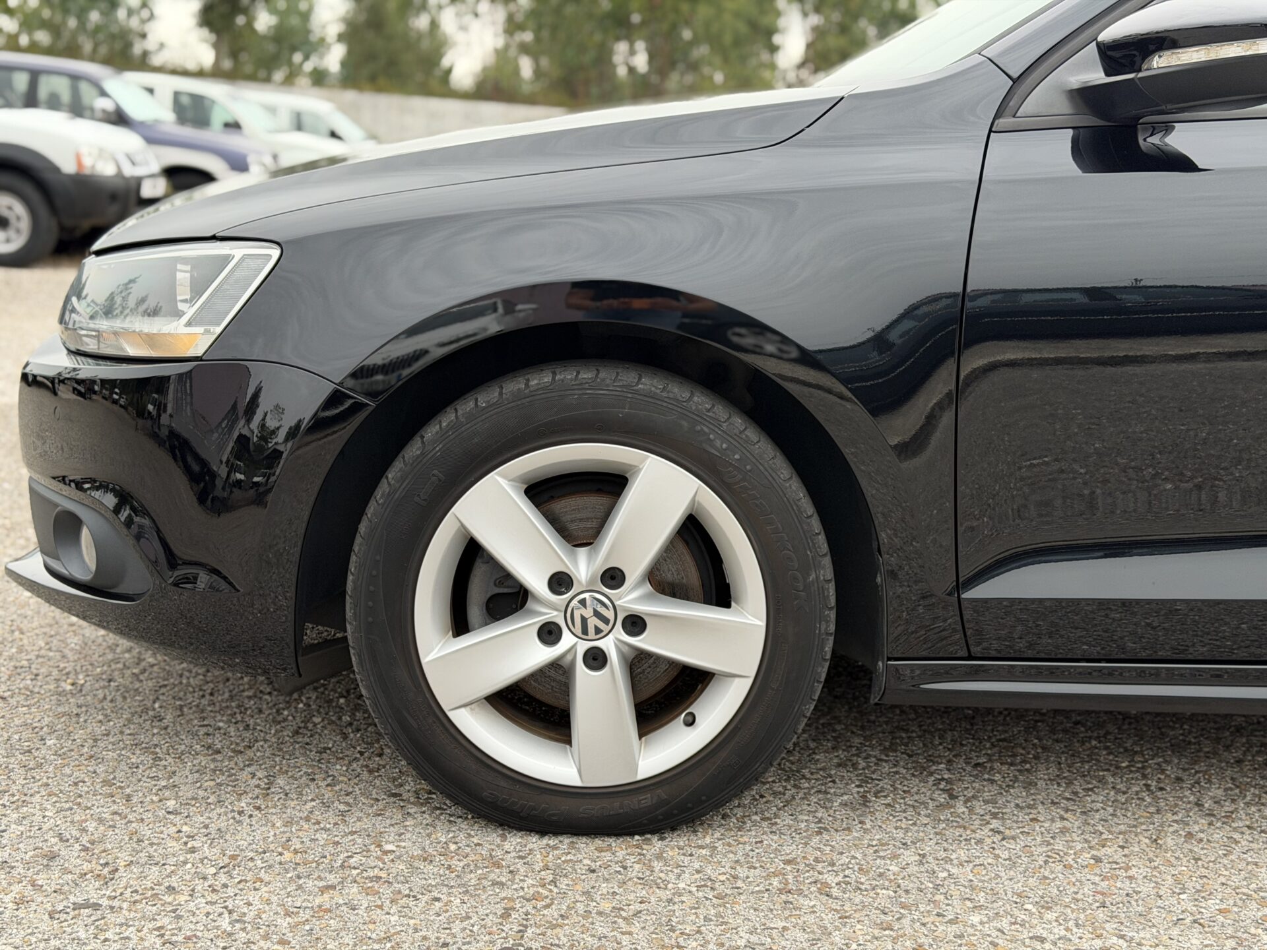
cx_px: 634
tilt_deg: -5.6
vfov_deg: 30.3
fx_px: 1757
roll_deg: -0.4
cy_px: 475
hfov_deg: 39.7
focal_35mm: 48
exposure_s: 1/422
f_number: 1.78
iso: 80
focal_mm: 6.76
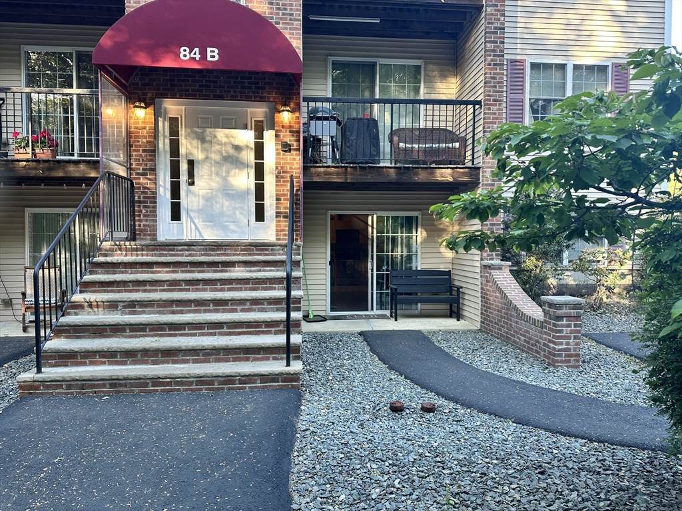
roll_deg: +0.2
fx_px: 473
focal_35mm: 24
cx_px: 341
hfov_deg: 71.6
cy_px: 256
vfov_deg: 56.8
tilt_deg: -1.9
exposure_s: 1/120
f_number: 1.78
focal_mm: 6.86
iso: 64
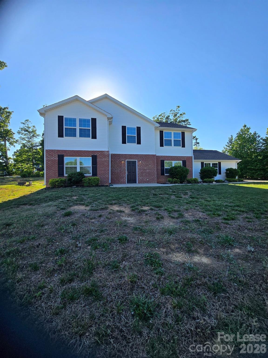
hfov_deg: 89.9
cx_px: 134
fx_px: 134
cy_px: 179
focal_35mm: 13
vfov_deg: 106.2
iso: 50
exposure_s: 1/1476
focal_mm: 2.2
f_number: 2.2
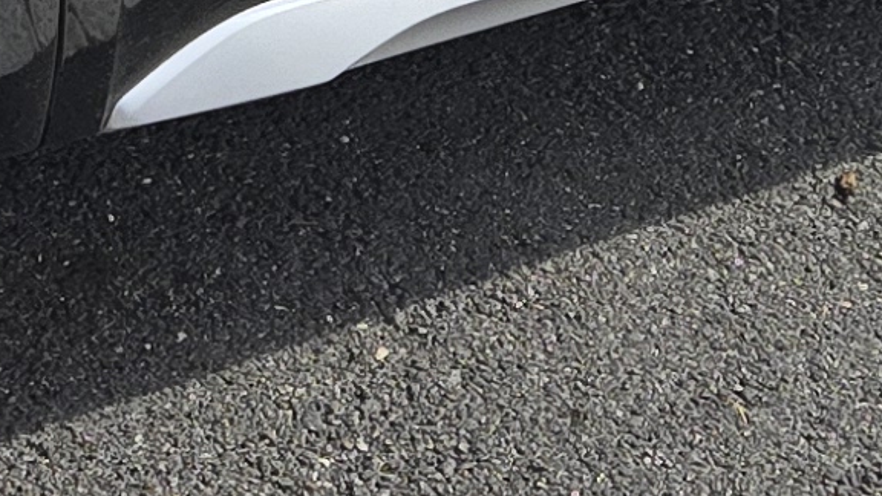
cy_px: -848
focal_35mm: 174
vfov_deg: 6.5
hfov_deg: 12.3
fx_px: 4069
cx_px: 198
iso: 80
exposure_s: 1/2483
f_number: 1.8
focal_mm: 5.4
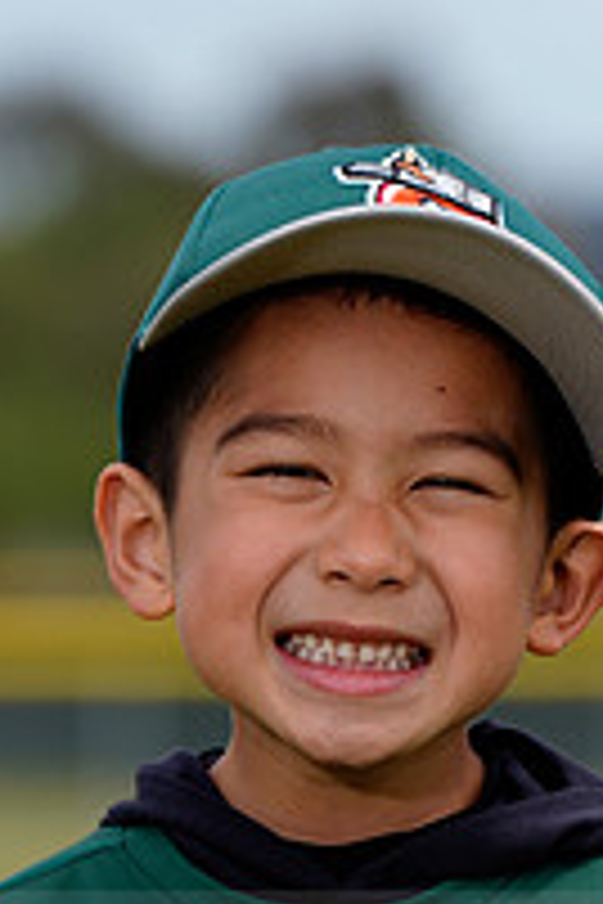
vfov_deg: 4.3
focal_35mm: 483
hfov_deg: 2.8
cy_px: 953
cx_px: 344
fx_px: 12134
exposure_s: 1/320
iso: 50
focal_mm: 167
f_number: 4.5
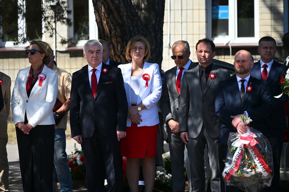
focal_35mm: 120
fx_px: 963
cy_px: 96
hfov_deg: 17.1
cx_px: 144
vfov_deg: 11.4
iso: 560
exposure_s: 1/4000
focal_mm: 120
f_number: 4
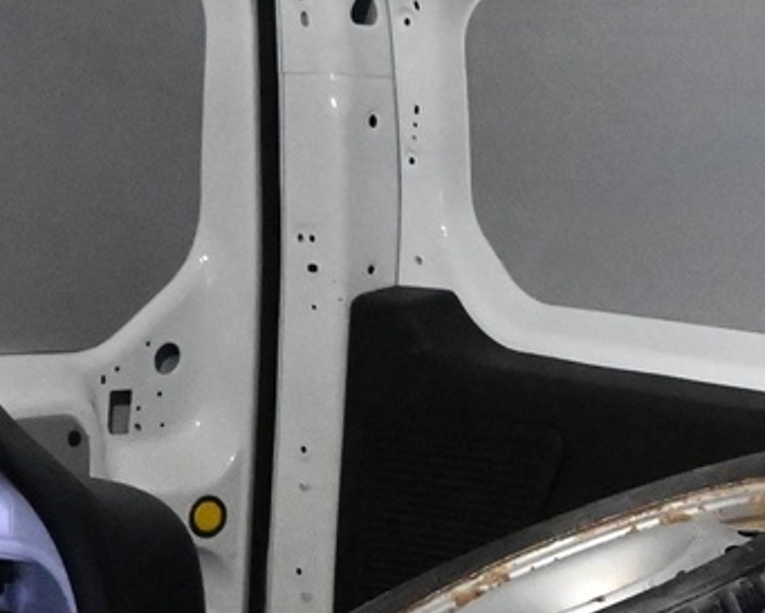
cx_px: 814
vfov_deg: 14.0
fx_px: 2423
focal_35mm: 107
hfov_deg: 17.4
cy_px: 741
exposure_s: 1/640
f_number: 3.5
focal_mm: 16
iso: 10000
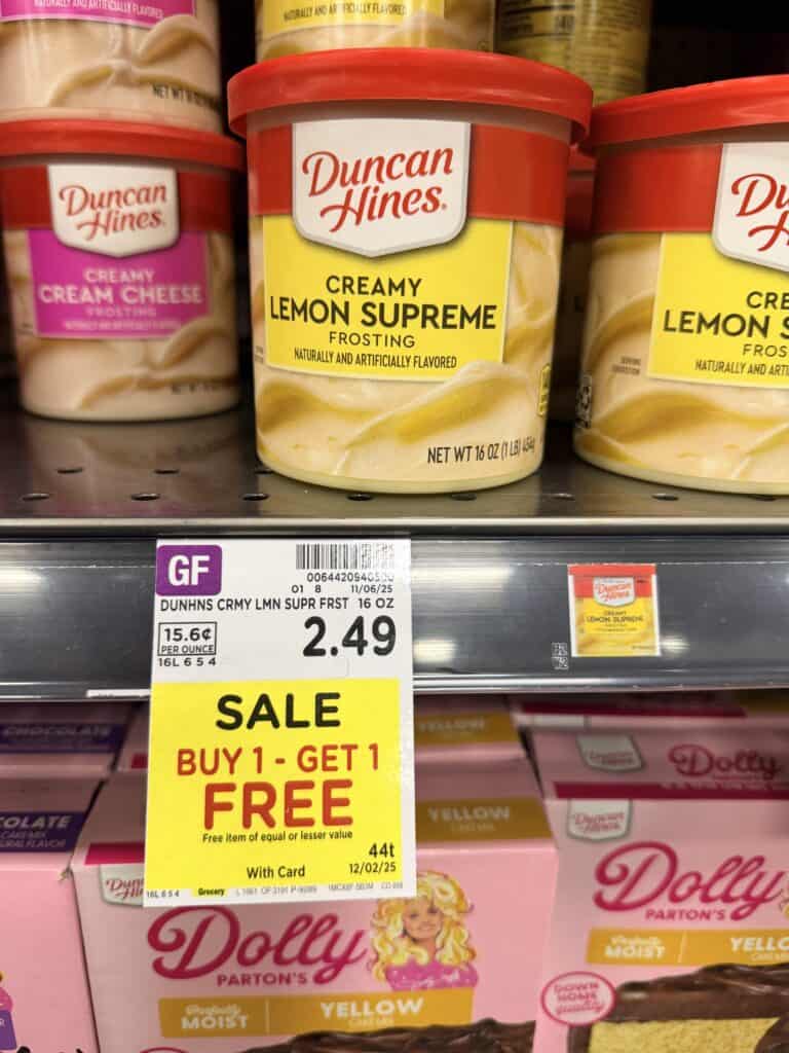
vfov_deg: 71.6
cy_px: 526
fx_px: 729
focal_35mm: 24
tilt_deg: -20.7
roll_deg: -1.5
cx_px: 394
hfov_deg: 56.8
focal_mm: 6.76
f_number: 1.78
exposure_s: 1/120
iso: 160
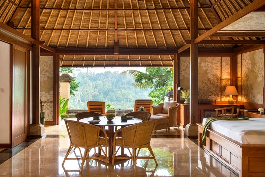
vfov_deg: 37.9
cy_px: 88
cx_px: 132
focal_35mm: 35
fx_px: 258
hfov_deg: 54.4
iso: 400
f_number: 9
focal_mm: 35
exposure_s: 1/3
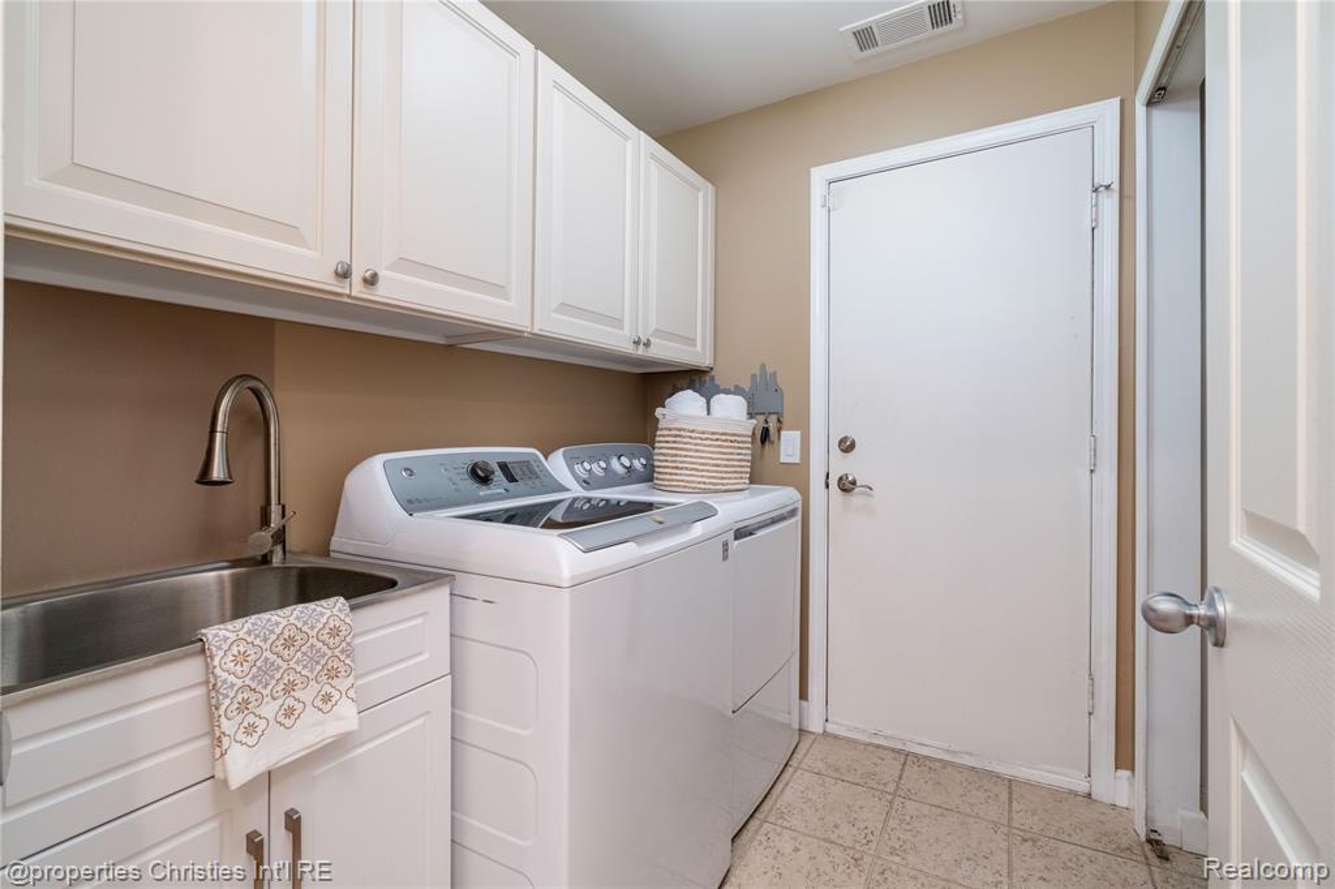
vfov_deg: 73.7
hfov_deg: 96.8
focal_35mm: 16
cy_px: 444
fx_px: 593
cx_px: 668
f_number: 6.4
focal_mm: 10.8
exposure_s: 1/125
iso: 640
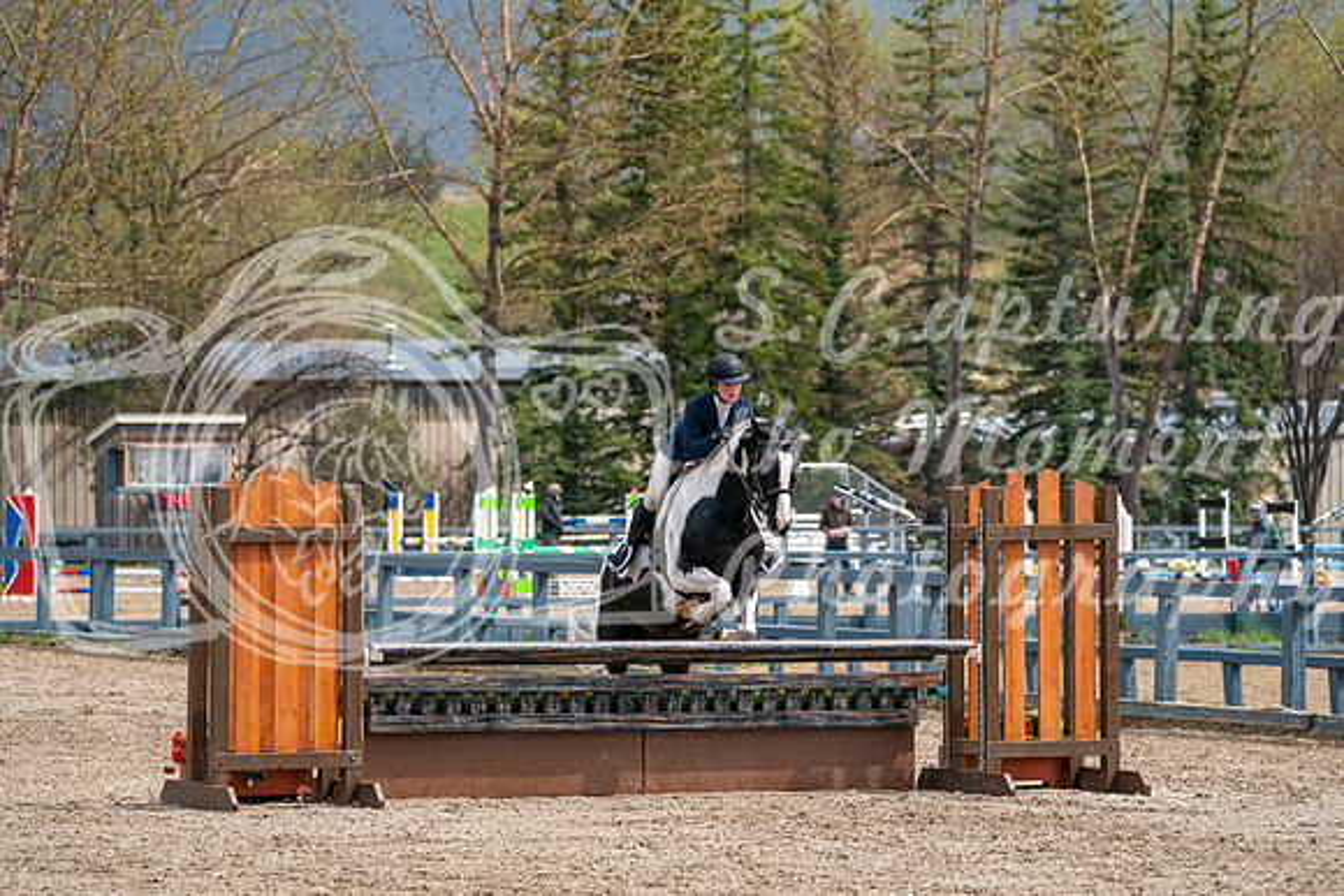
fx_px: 6833
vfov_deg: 7.5
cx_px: 672
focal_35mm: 183
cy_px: 448
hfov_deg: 11.2
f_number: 5.6
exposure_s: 1/1250
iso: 500
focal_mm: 183
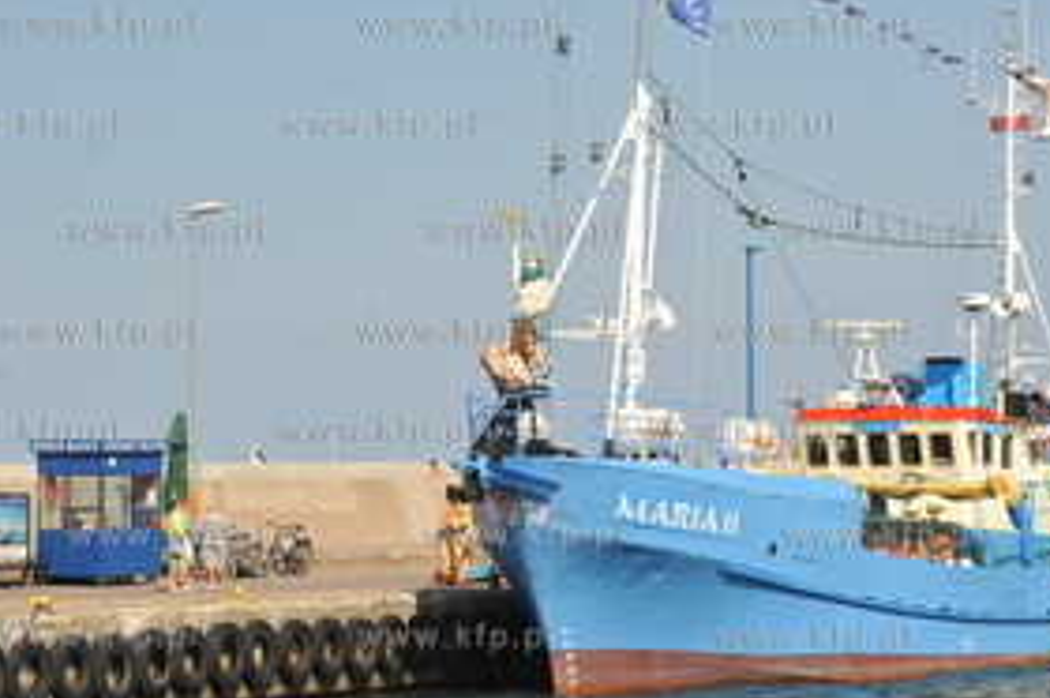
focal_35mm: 150
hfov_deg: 13.7
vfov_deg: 9.1
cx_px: 656
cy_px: 278
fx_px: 4370
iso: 200
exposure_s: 1/500
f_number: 9
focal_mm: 105
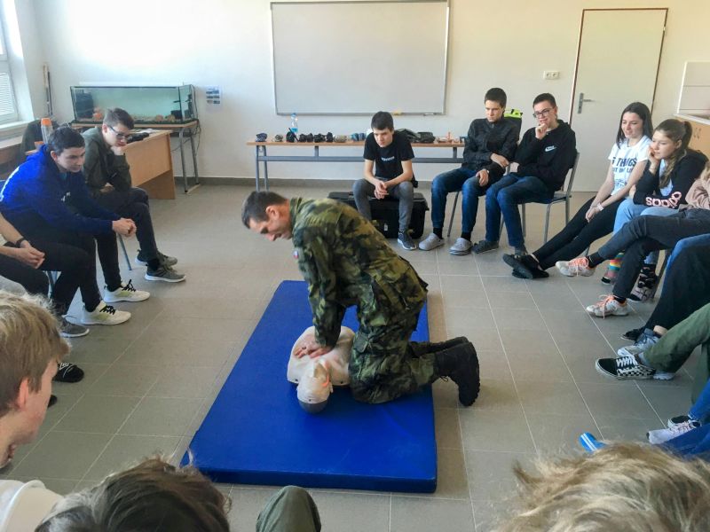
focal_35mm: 29
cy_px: 266
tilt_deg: -19.0
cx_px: 355
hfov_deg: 61.7
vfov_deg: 48.2
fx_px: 595
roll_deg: +0.9
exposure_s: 1/33
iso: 100
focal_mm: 4.15
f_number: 2.2
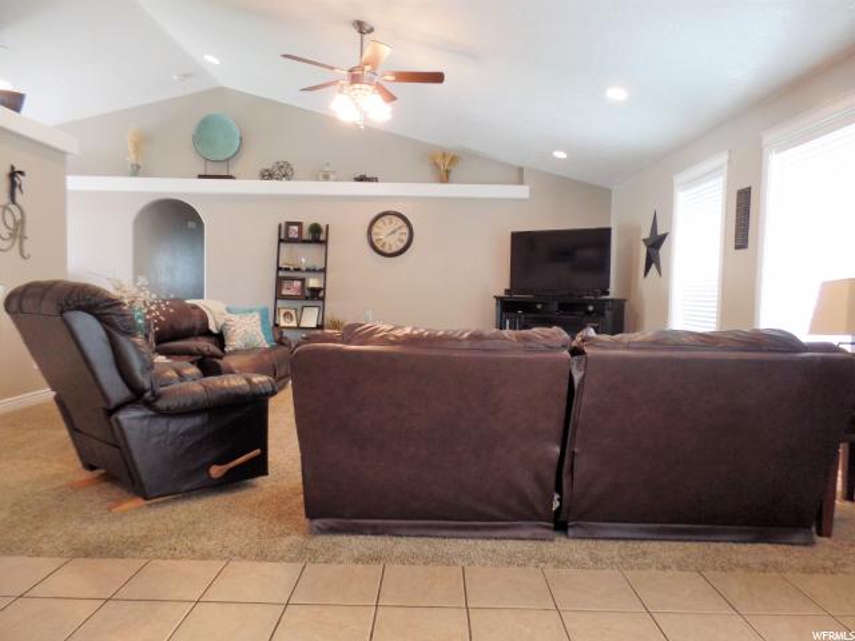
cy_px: 320
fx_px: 568
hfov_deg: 73.9
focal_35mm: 23
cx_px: 428
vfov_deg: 58.9
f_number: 2.8
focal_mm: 4.1
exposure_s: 1/30
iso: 240
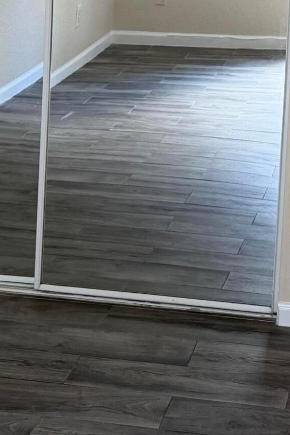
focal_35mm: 87
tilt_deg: -6.4
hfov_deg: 15.4
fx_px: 1051
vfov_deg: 22.0
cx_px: 308
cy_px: -59
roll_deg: -2.5
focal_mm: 6.76
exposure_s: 1/65
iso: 200
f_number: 1.78
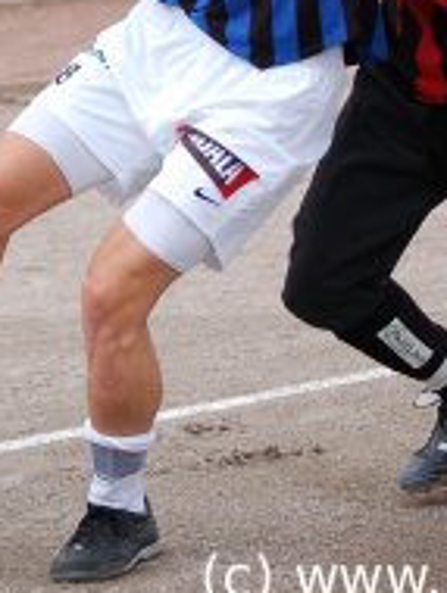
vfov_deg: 9.5
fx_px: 3578
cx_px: 178
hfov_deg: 7.1
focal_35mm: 208
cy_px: 100
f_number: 4
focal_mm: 55
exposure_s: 1/1000
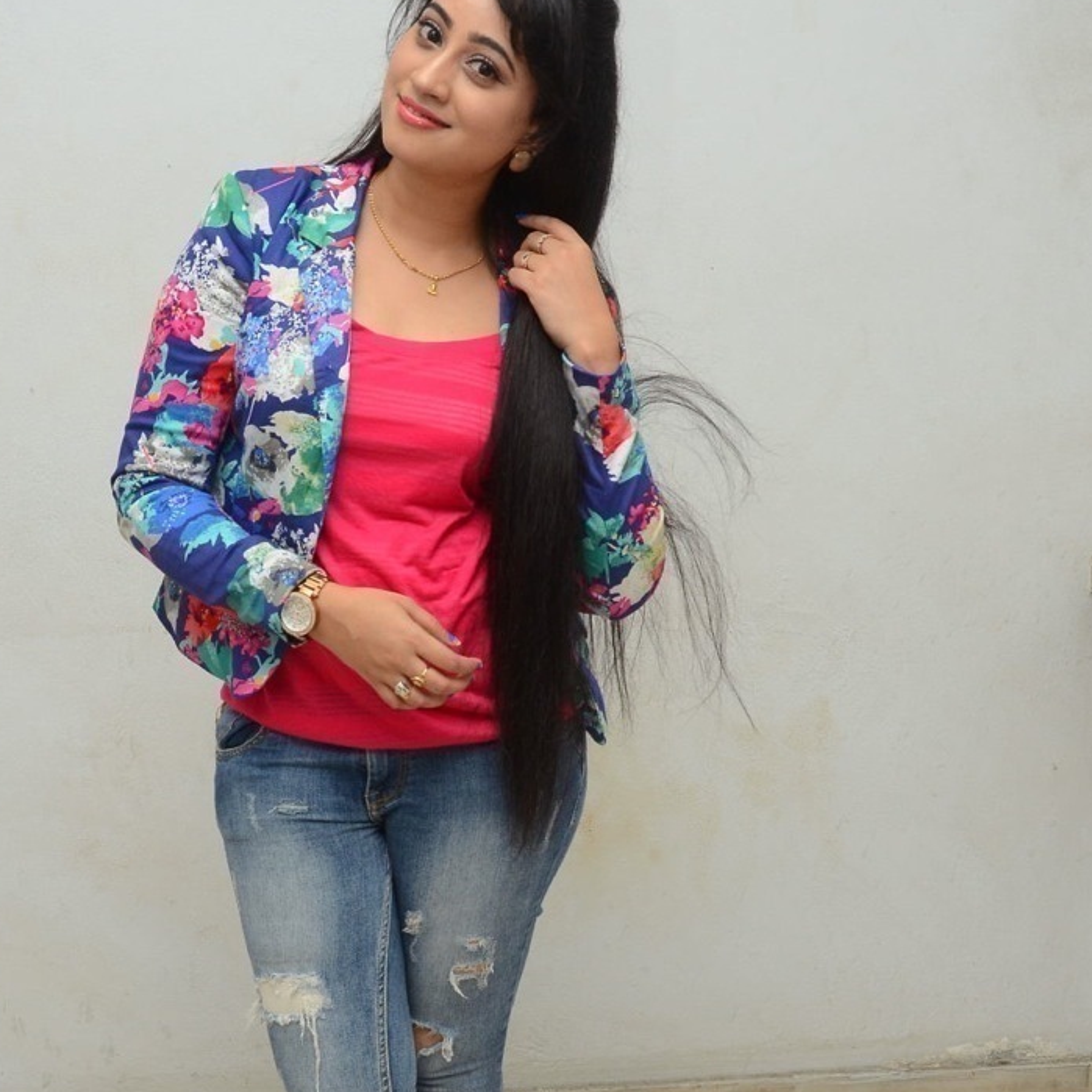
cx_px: 476
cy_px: 727
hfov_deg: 26.1
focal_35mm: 66
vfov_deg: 26.0
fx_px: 2356
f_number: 7.1
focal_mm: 30
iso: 1000
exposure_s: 1/125
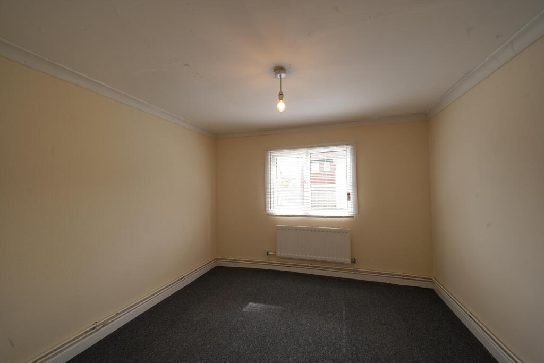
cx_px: 272
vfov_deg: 81.2
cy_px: 182
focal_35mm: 14
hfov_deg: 104.2
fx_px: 212
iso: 400
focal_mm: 14
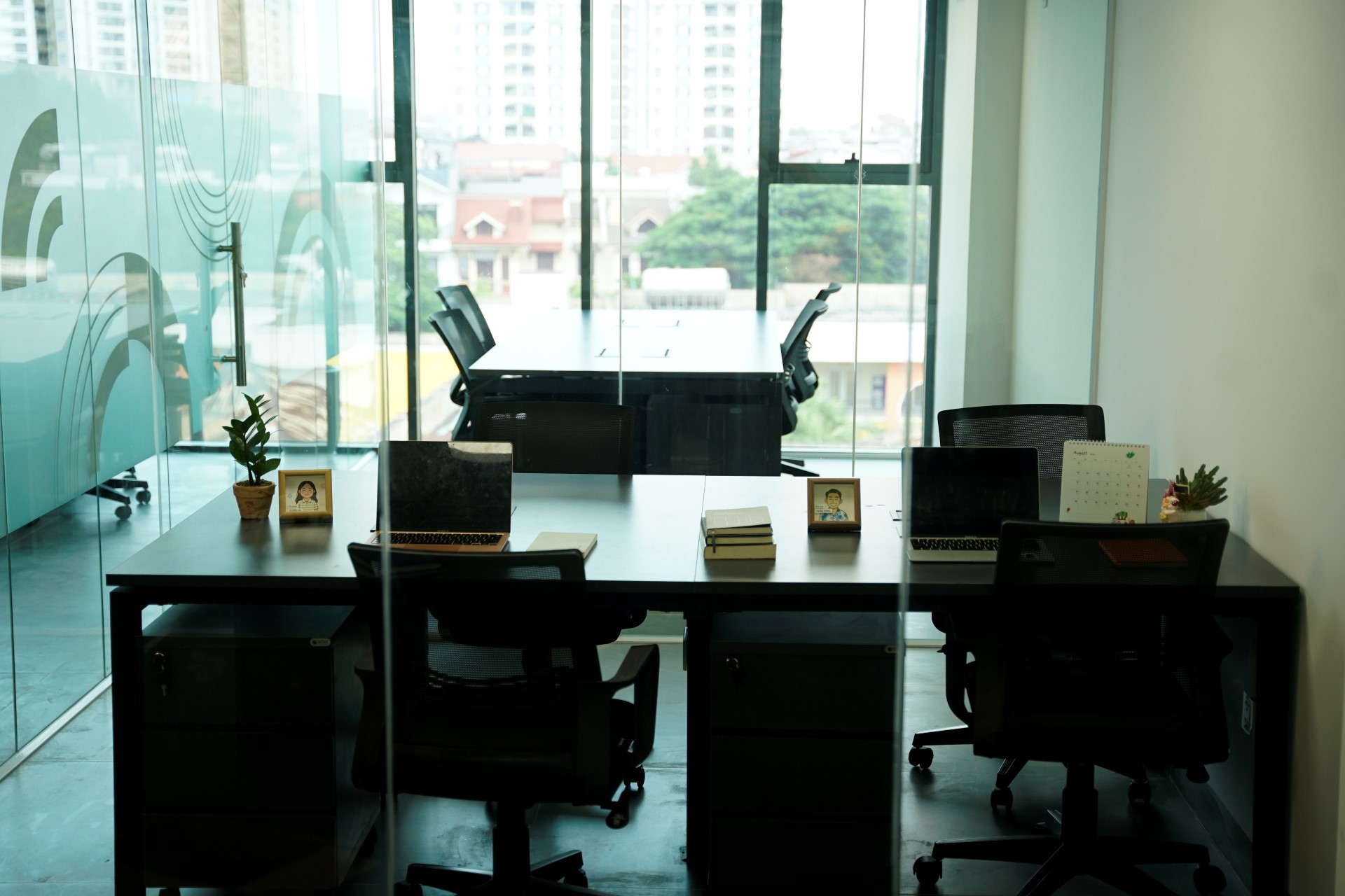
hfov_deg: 39.1
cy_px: 448
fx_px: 1894
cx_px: 672
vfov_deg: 26.6
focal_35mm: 51
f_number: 2.8
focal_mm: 50.7
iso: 500
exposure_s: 1/500
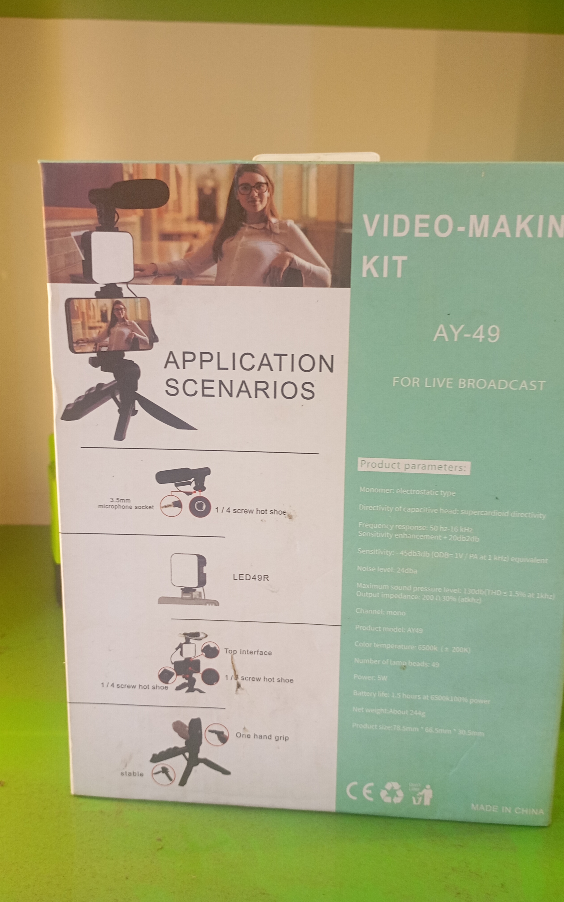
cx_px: 292
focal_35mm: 30
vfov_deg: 62.9
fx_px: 738
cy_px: 453
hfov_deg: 41.8
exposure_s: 1/33.3
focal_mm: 4.27
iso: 544
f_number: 1.8
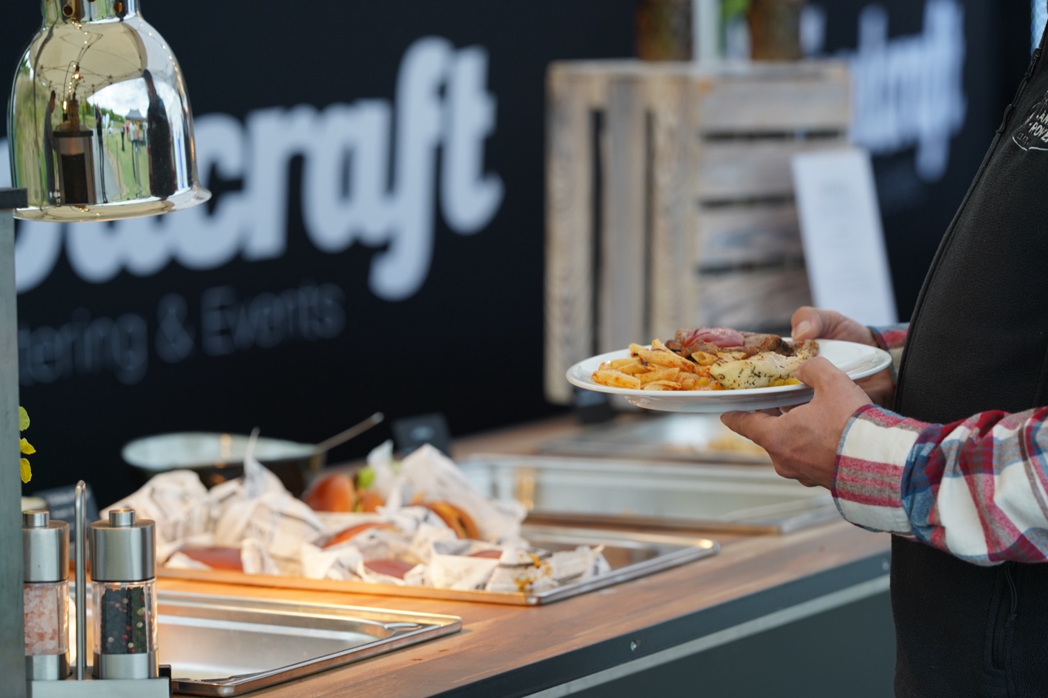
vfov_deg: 10.2
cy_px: 349
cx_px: 524
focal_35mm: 135
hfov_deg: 15.2
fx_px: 3929
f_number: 4
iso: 500
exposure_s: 1/160
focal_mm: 135
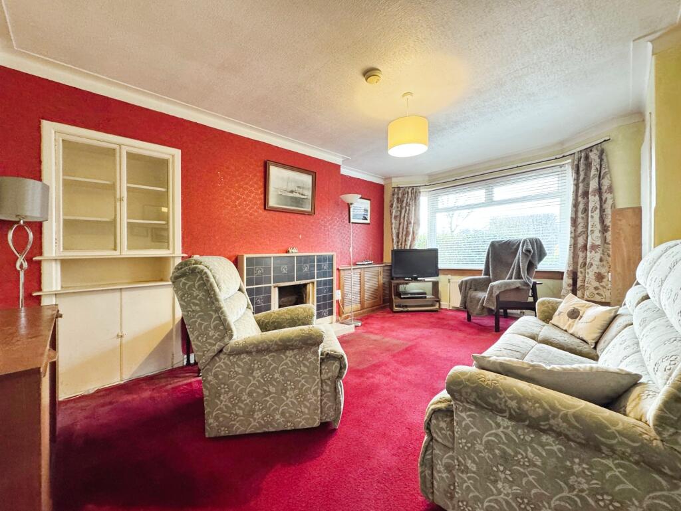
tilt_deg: -0.5
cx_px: 340
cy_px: 256
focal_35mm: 14
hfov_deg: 102.0
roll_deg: +1.8
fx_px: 276
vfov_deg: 85.7
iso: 400
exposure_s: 1/50
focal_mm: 2.22
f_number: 2.2
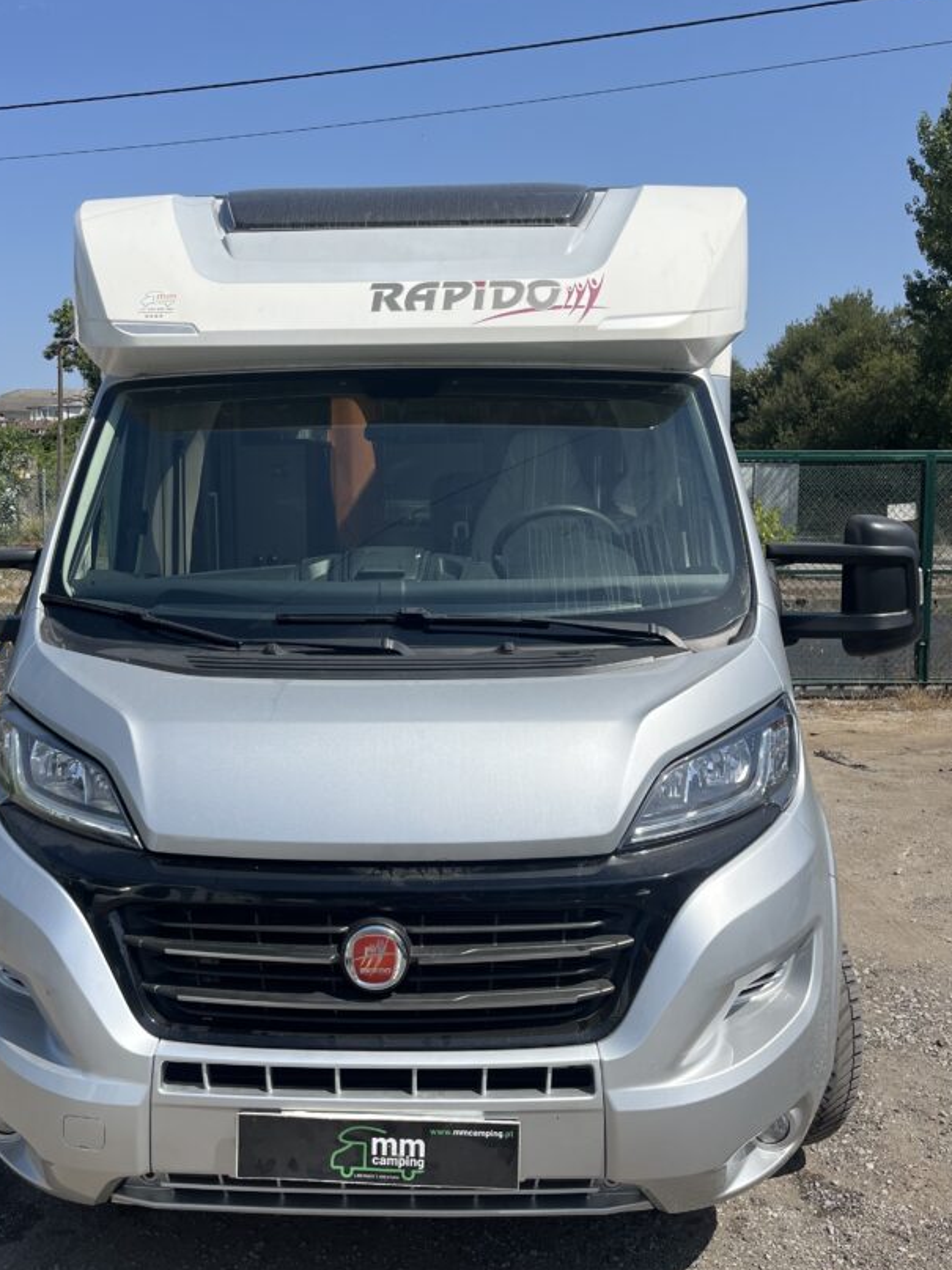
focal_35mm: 33
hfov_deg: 42.8
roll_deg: +0.2
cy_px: 607
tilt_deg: -6.1
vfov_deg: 55.3
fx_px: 1210
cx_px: 409
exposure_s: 1/4651
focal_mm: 5.1
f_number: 1.6
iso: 50
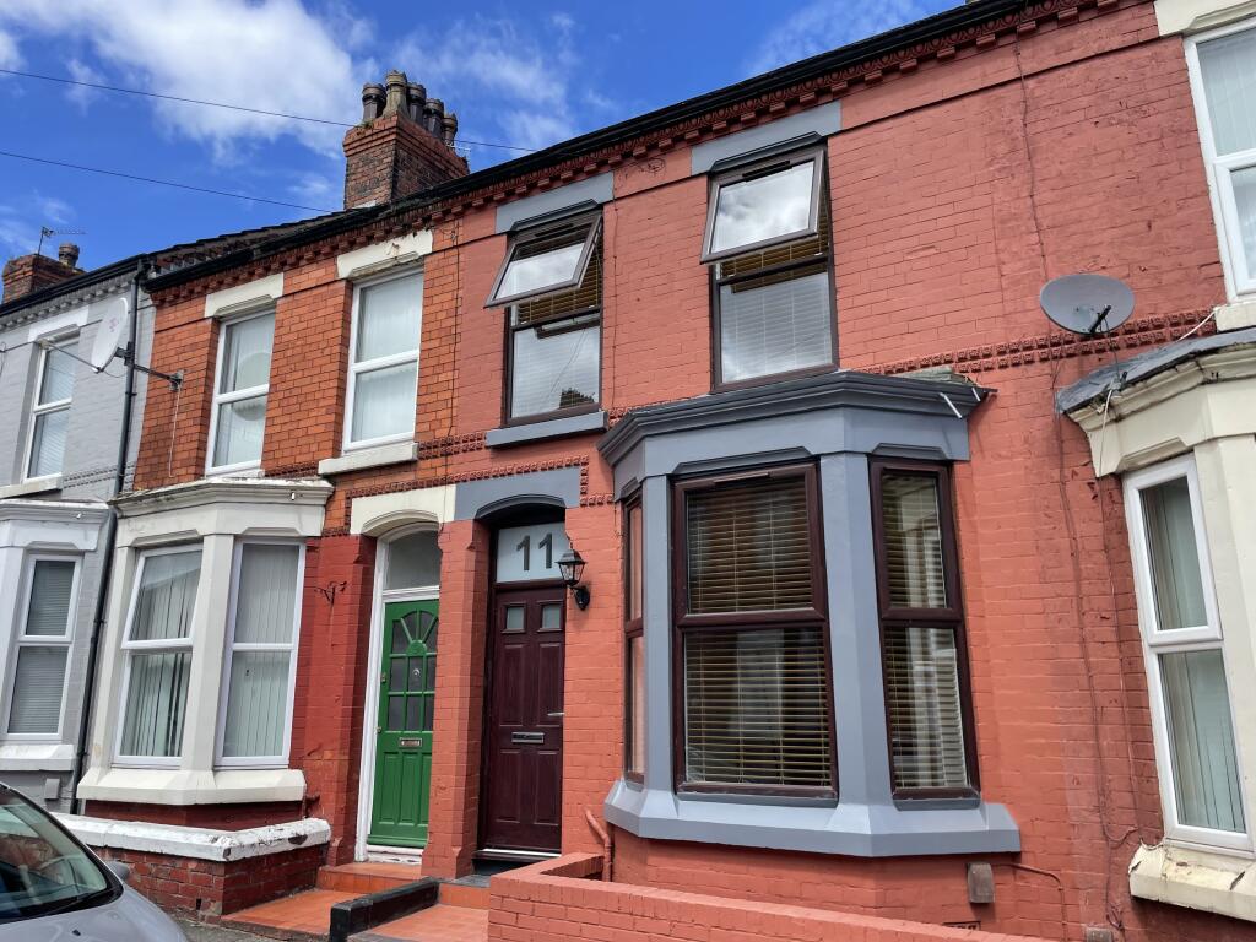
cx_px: 628
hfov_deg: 67.3
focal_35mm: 26
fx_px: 943
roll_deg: +0.3
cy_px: 471
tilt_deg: +14.7
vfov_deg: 53.1
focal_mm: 4.2
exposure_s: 1/2020
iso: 32
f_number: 1.6
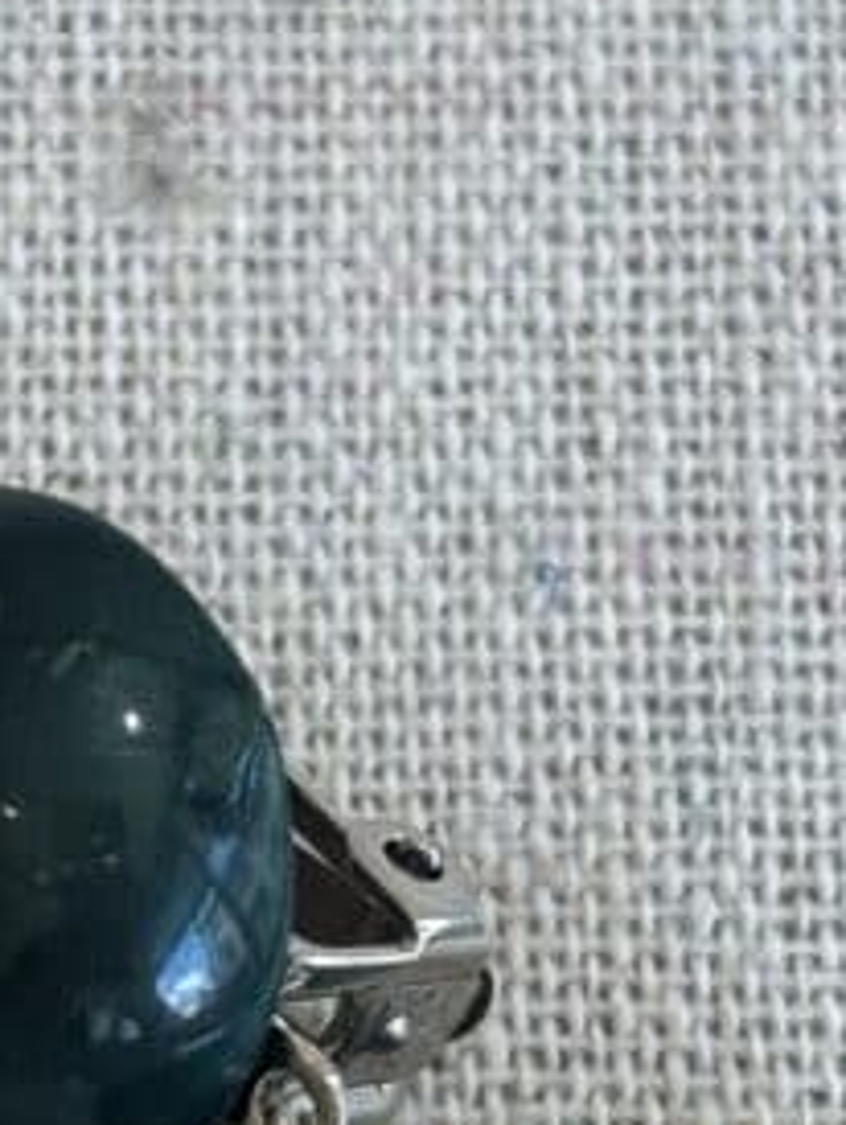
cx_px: -74
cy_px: 1051
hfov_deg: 7.6
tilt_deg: -69.9
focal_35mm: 194
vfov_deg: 10.1
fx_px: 6312
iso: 32
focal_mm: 5.96
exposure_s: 1/121
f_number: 1.6
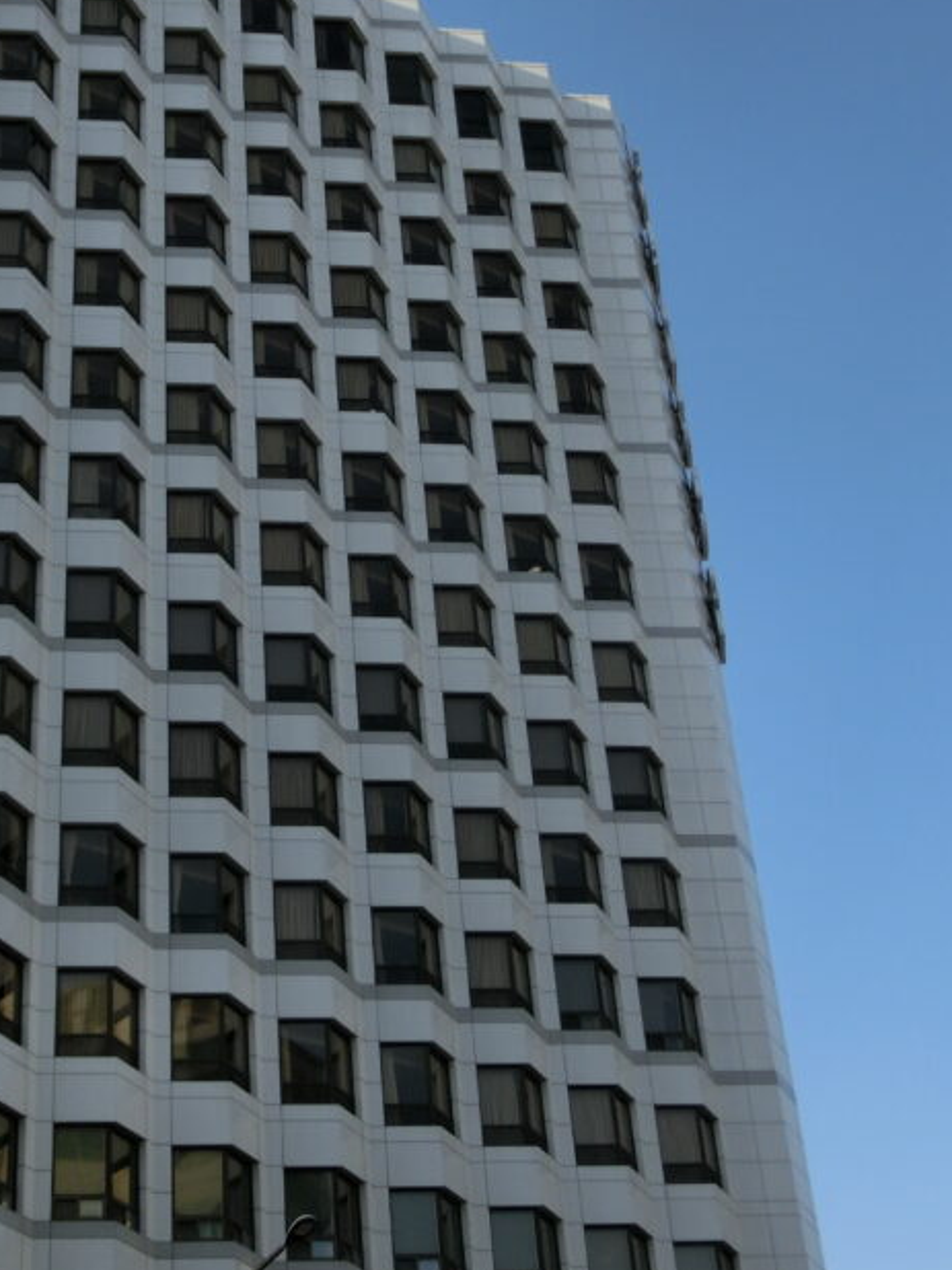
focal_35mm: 63
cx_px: 282
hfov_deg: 23.1
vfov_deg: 30.7
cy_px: 512
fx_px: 2312
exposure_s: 1/640
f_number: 3.9
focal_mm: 6.67
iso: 80
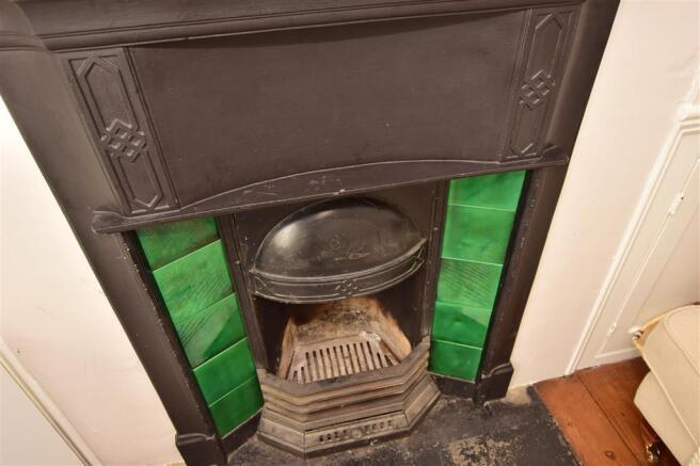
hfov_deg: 73.8
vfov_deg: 53.1
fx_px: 467
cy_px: 233
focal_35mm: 24
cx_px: 350
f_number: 5
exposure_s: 1/60
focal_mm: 16
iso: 200
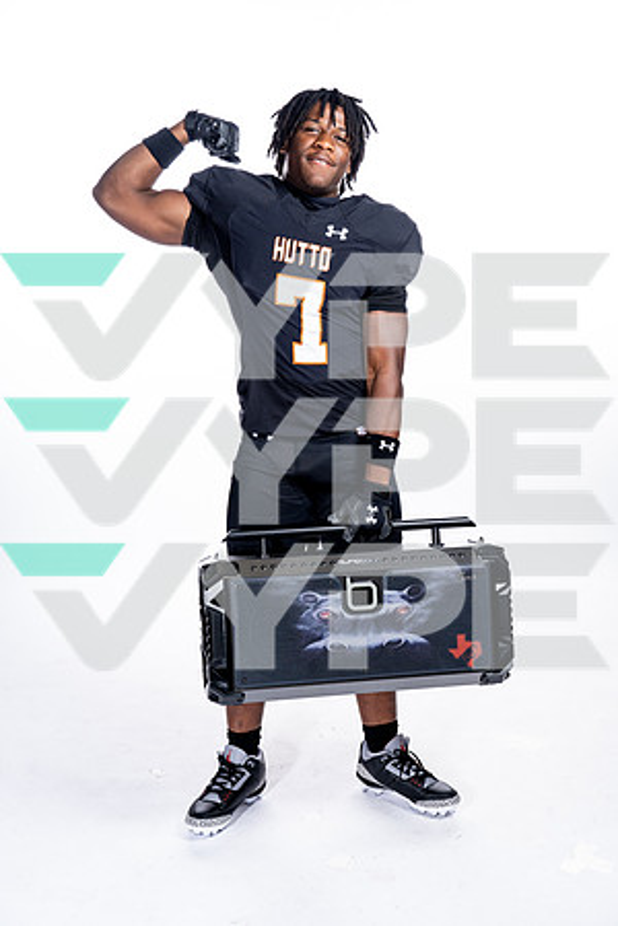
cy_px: 463
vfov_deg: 40.3
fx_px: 1262
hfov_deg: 27.5
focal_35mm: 49
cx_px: 309
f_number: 5
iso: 400
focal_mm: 49
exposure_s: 1/250
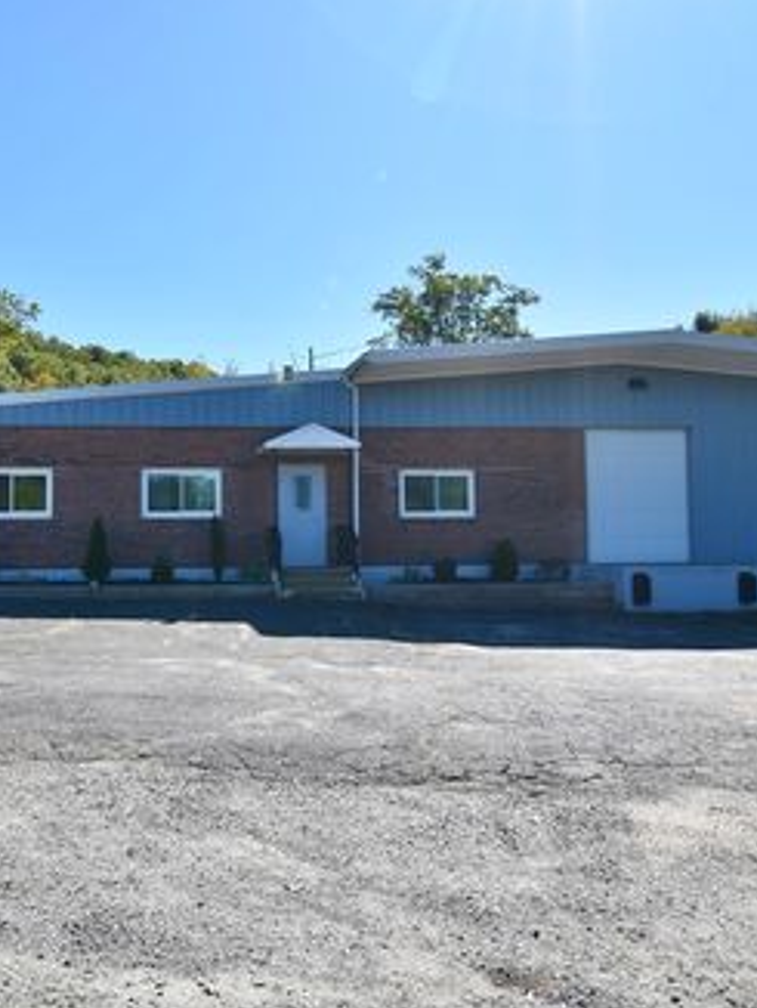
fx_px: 837
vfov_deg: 62.1
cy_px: 502
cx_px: 219
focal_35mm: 29
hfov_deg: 47.4
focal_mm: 13
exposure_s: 1/250
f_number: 8
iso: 125
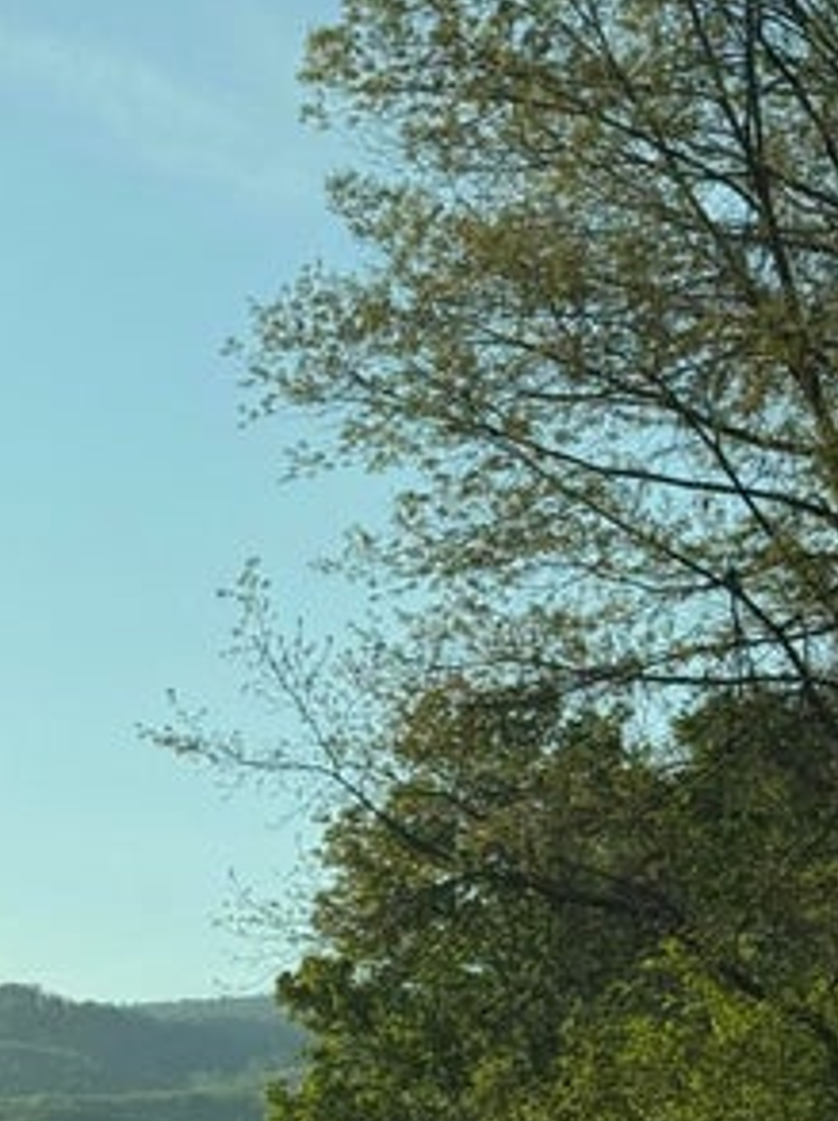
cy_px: 995
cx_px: -11
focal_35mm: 105
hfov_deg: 13.8
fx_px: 3397
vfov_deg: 18.5
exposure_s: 1/7143
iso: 64
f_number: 1.78
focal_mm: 6.76
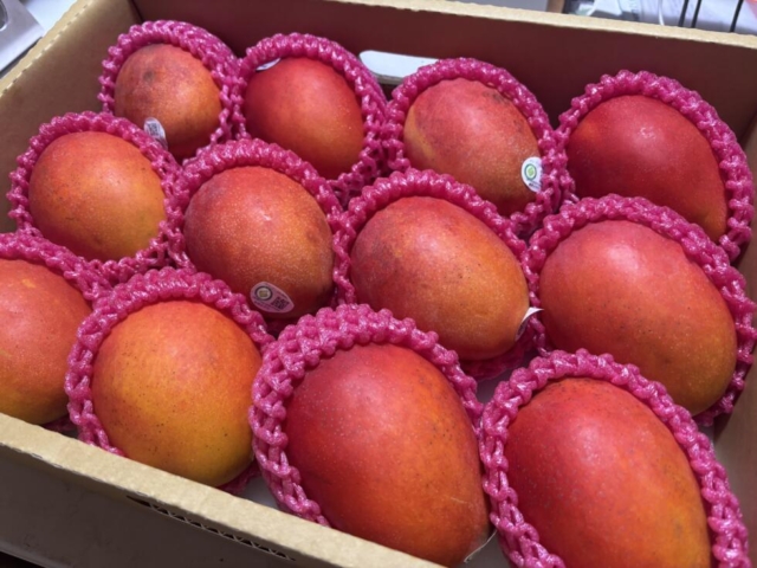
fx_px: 569
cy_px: 284
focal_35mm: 26
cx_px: 378
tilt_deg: -57.2
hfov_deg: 67.3
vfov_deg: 53.1
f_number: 1.6
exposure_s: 1/60
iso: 250
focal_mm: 5.96
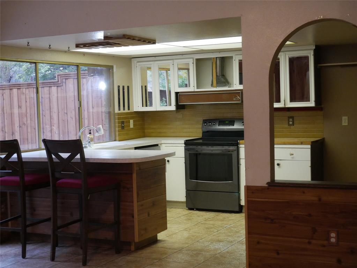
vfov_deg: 25.2
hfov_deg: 33.2
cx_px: 178
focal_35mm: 58
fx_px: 598
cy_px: 134
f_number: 5.4
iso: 3200
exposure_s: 1/60
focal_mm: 29
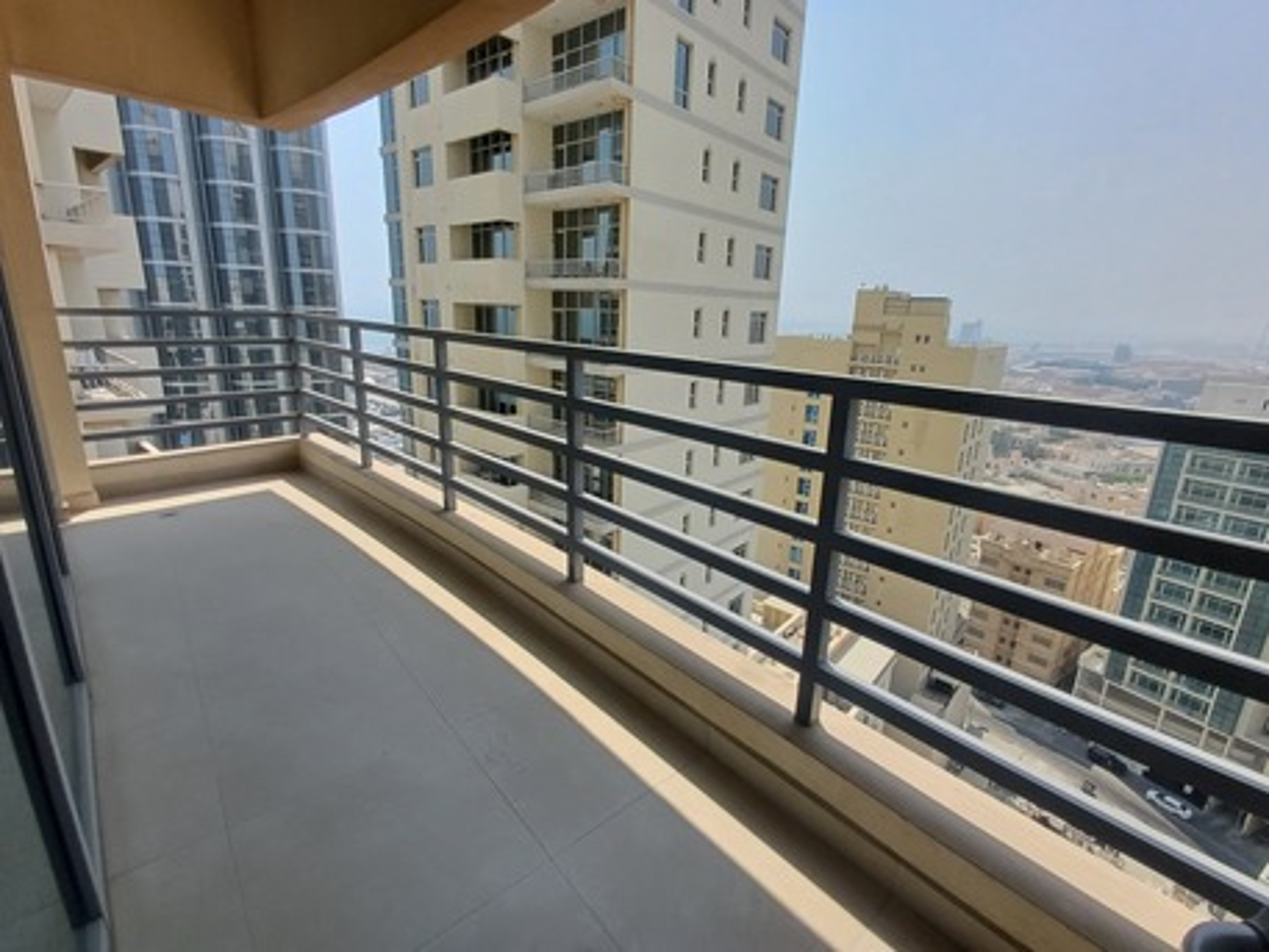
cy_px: 476
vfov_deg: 78.1
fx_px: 587
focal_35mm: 16
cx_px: 634
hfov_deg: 94.5
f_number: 2.2
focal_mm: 1.64
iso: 40
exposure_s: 1/1311
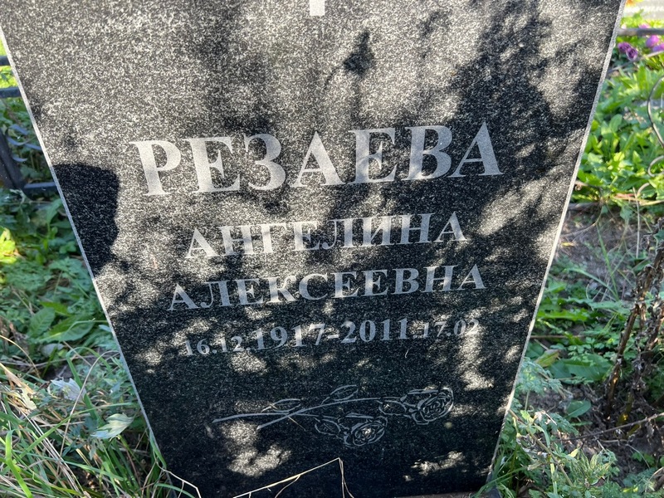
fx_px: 499
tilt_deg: -34.7
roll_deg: +4.1
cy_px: 249
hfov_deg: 67.3
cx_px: 332
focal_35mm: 26
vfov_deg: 53.1
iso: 40
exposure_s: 1/260
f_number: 1.5
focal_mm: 5.7
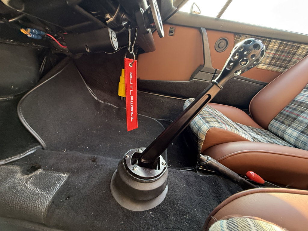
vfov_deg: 85.7
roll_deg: -12.2
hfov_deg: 102.1
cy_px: 116
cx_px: 154
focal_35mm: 14
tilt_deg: -20.1
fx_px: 125
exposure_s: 1/99
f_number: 2.2
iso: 250
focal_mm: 2.22
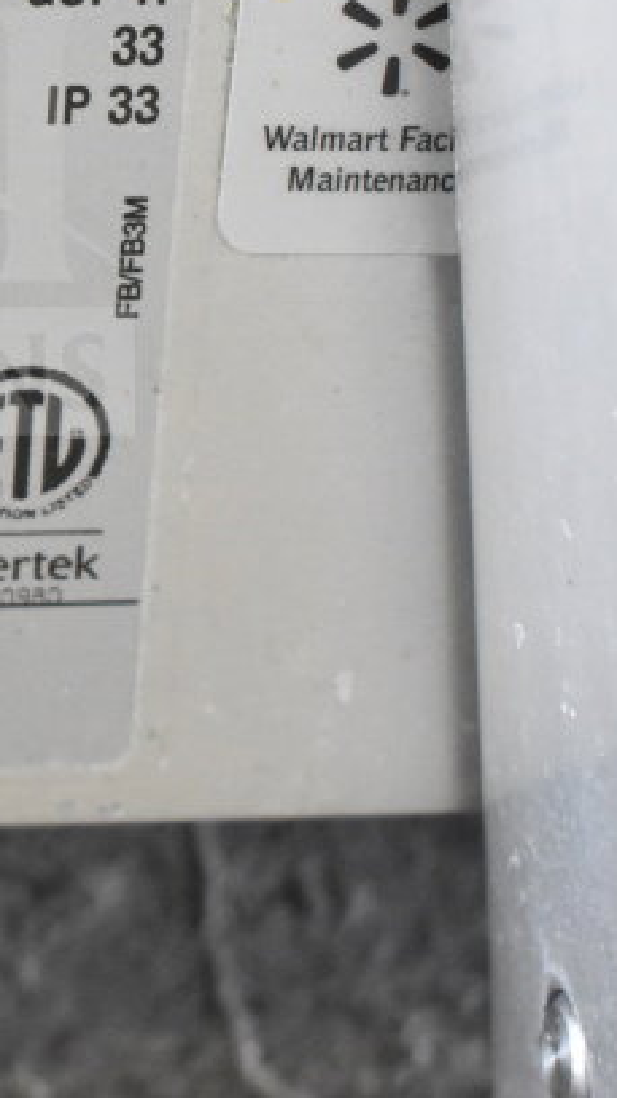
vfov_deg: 16.8
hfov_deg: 9.4
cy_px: 222
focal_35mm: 127
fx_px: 3700
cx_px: -170
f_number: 4.8
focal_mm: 36
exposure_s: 1/60
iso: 4000
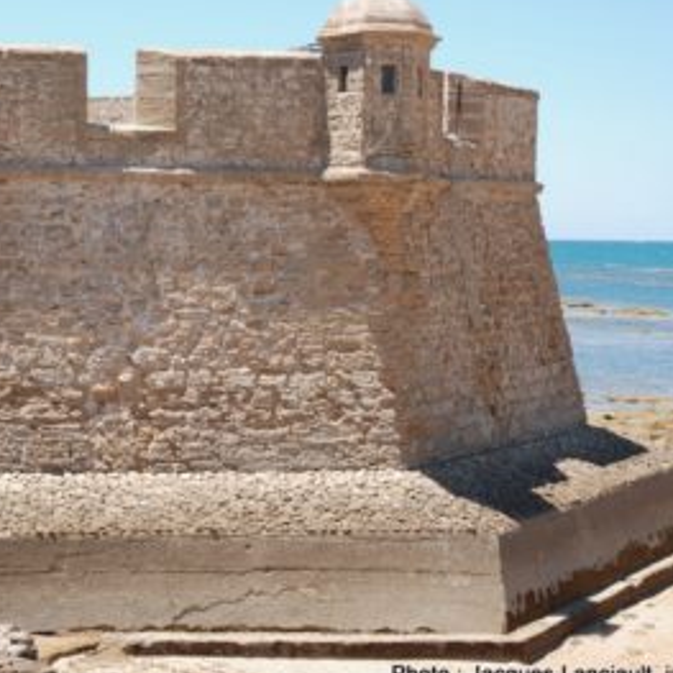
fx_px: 1865
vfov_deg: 20.4
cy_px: 283
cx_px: 148
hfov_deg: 20.3
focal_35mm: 85
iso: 100
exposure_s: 1/160
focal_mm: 35
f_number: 6.3
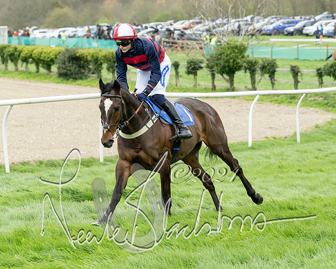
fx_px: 1679
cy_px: 118
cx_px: 164
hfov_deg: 11.4
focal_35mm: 169
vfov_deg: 9.1
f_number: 5
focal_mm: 115
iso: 400
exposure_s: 1/800
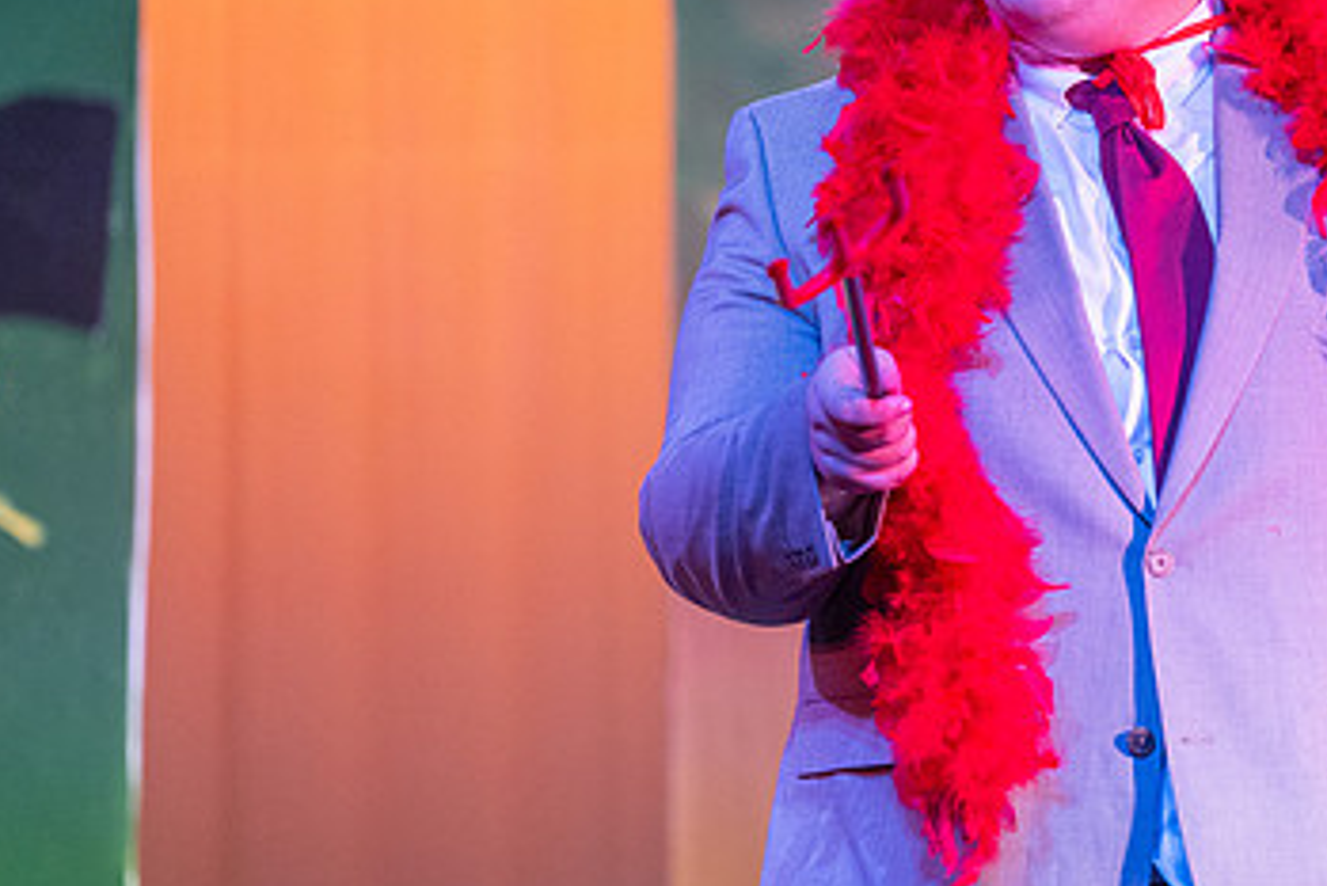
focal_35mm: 416
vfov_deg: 3.3
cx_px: 1054
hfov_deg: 5.0
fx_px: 15340
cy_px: 391
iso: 1100
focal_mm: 200
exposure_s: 1/400
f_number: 2.8
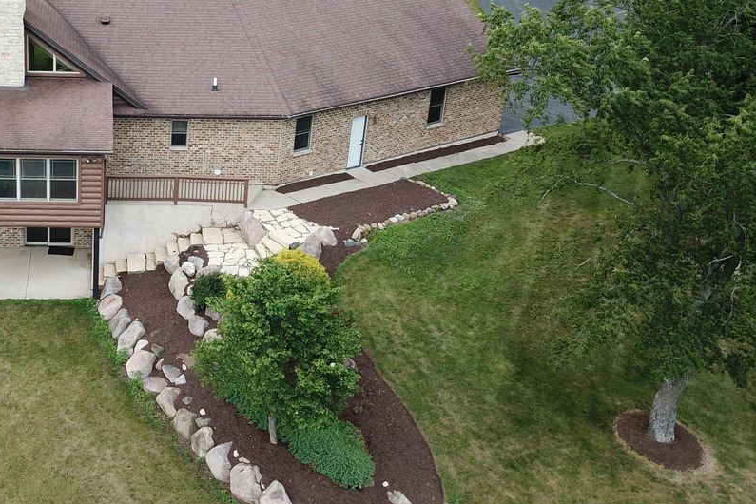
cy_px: 171
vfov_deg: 27.4
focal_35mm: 49
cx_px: 126
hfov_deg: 38.5
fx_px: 1029
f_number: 2.2
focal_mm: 4.73
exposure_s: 1/351
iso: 100
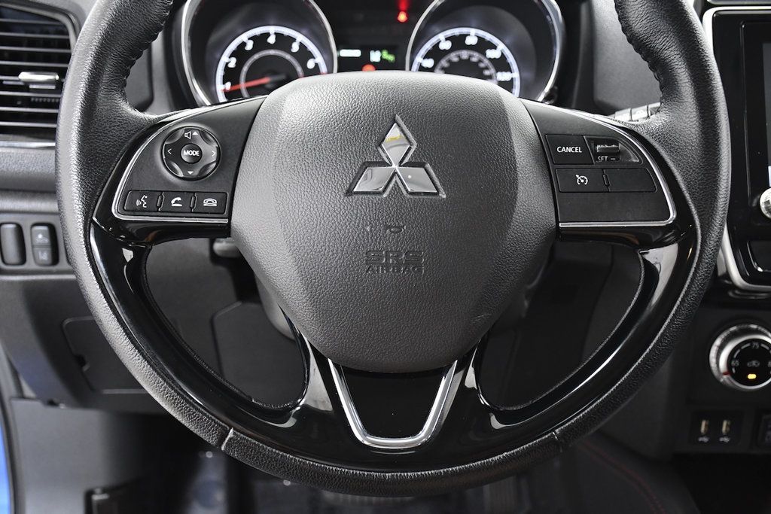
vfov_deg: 28.1
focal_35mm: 48
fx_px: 1028
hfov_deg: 41.1
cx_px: 386
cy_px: 257
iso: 2500
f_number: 4
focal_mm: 32
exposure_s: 1/100
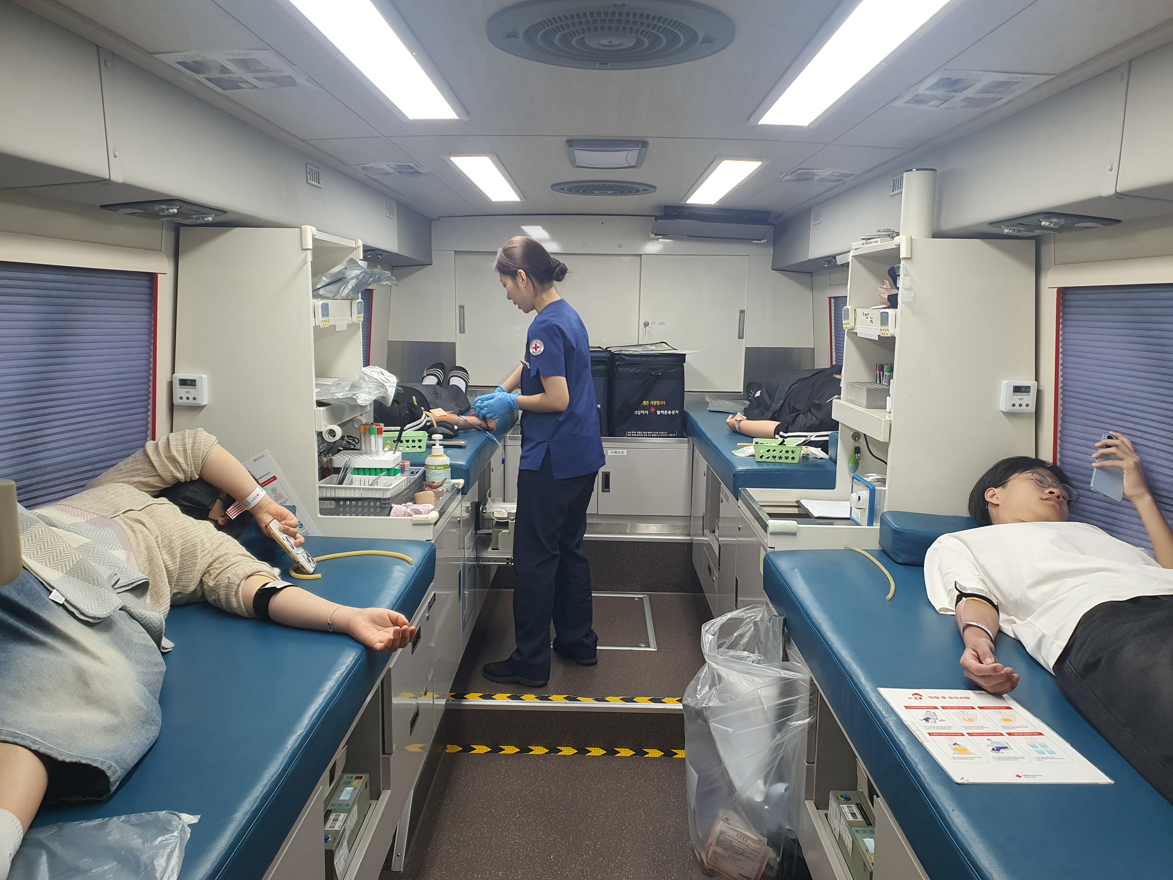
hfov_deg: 67.3
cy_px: 440
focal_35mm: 26
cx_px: 586
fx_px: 881
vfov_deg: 53.1
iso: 160
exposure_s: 1/120
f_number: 2.4
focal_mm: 4.3
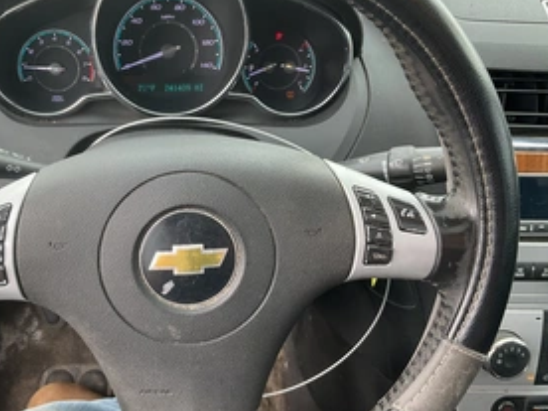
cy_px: 191
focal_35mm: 42
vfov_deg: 34.3
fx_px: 665
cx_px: 197
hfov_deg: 44.3
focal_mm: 3
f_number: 1.8
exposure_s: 1/122
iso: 40
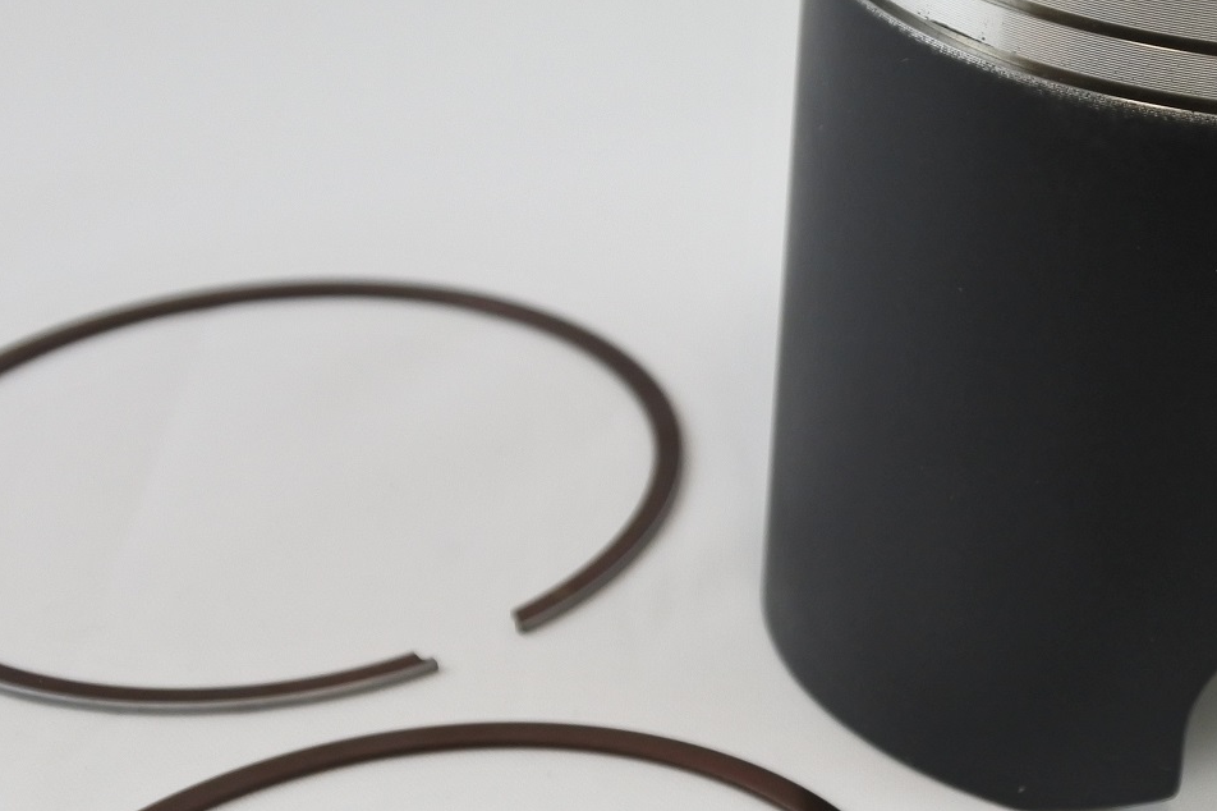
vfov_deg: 12.7
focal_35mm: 108
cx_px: 1057
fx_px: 3650
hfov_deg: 18.7
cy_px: 539
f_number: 4.5
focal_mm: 18
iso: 400
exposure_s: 1/125
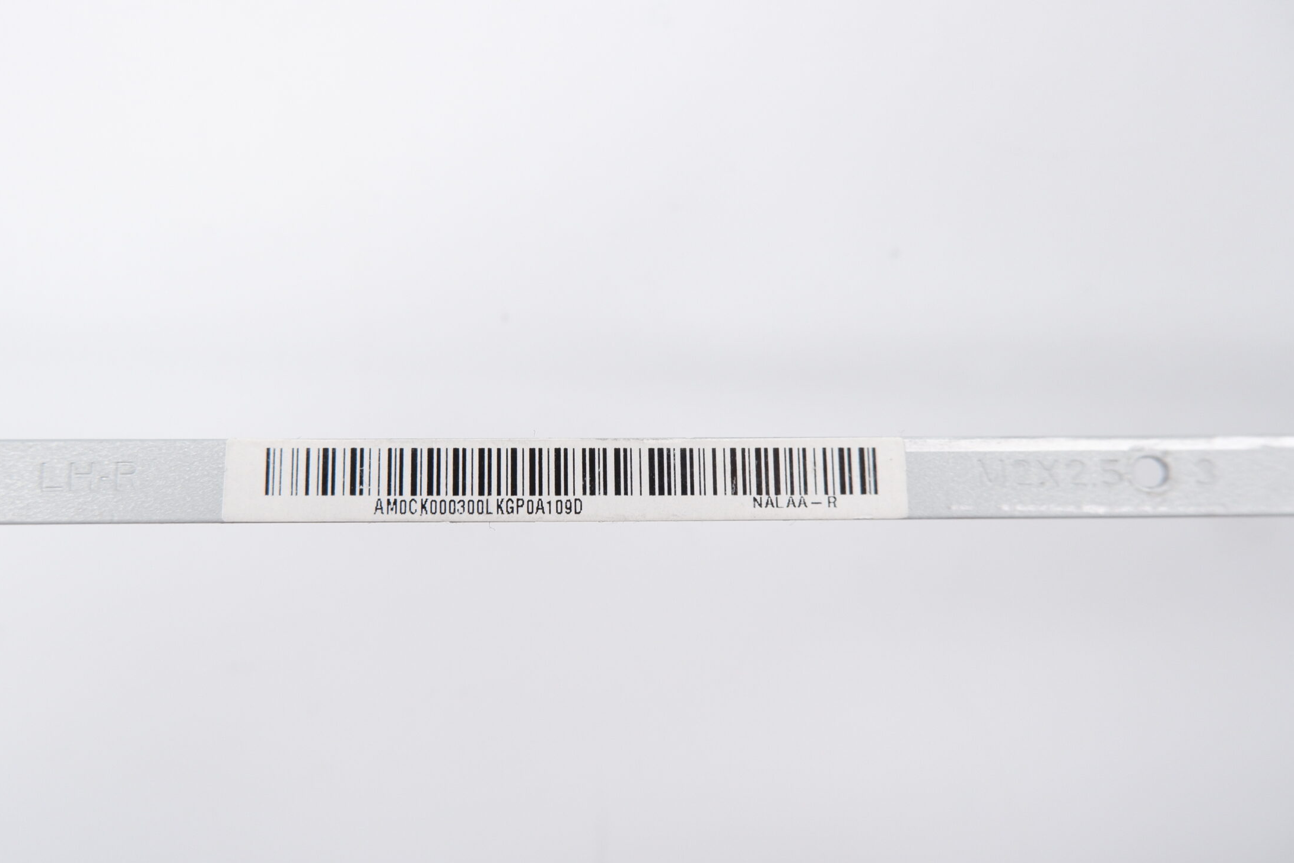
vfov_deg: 47.9
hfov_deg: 66.9
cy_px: 450
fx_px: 970
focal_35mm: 27
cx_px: 539
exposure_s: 1/125
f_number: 5.6
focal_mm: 15
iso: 800
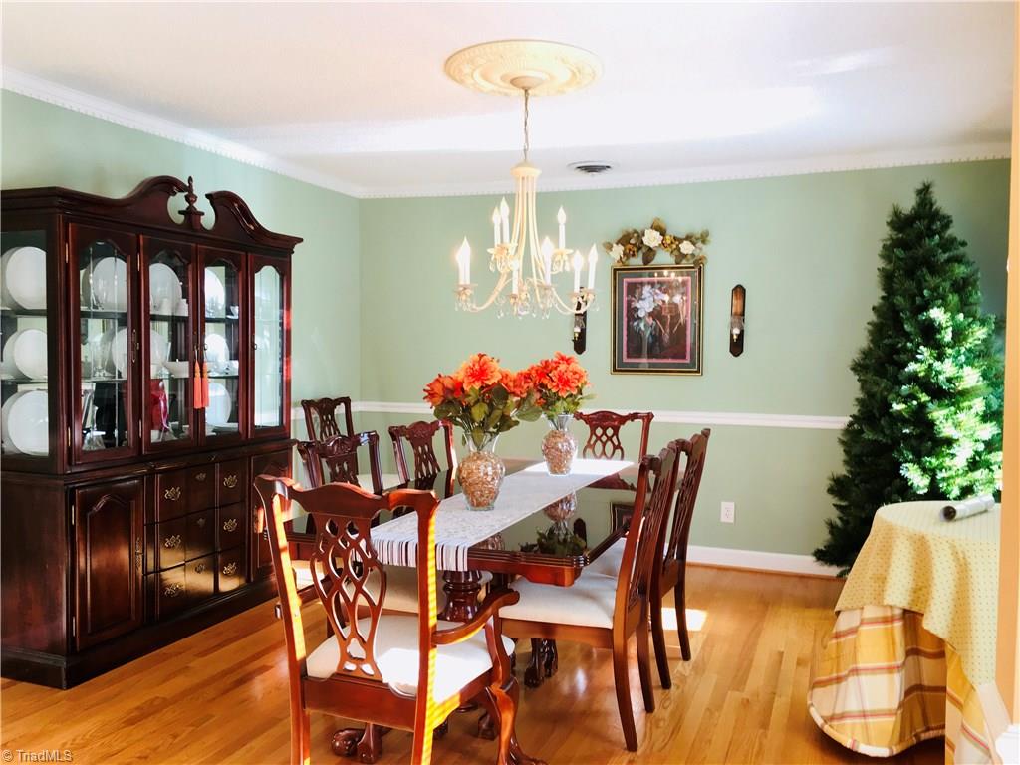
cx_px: 510
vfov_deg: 48.2
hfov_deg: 61.7
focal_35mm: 29
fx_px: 855
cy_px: 382
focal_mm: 4.15
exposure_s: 1/30
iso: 40
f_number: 2.2
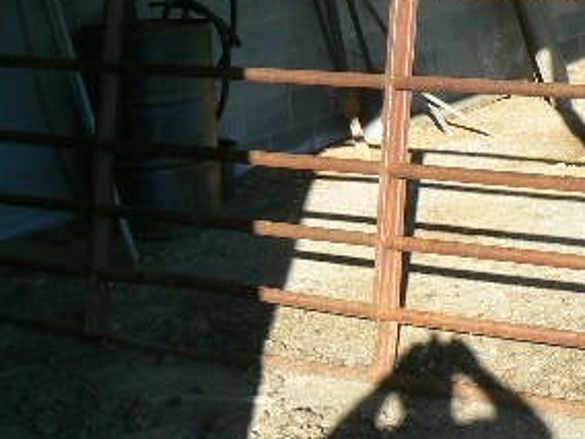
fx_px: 1369
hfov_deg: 22.9
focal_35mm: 81
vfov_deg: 17.8
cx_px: 626
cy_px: 2
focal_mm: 6
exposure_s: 1/160
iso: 80
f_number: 5.6
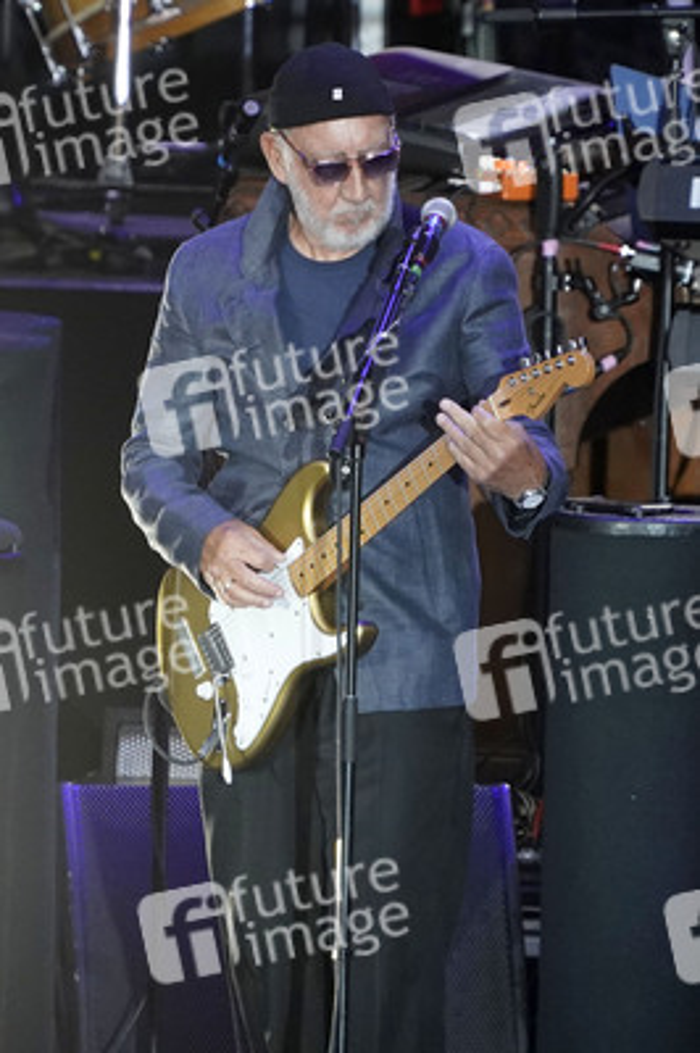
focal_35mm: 600
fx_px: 17529
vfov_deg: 3.4
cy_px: 526
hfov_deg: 2.3
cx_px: 350
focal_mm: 600
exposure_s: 1/1250
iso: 3200
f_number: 6.3
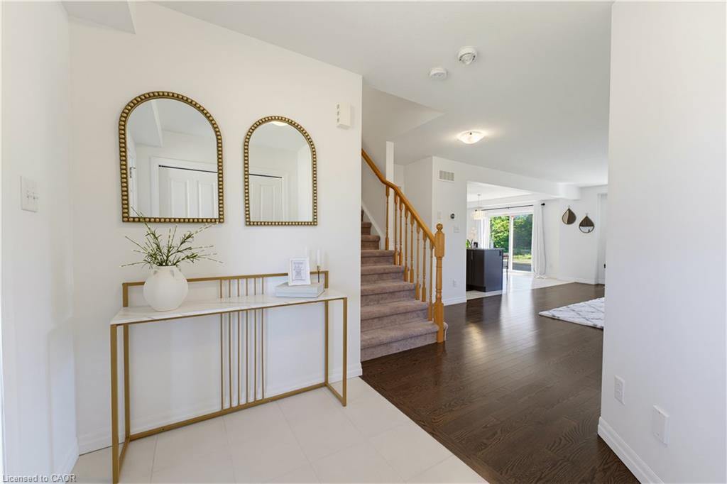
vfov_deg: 81.2
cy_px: 242
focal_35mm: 14
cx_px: 364
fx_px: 283
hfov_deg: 104.3
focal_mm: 14
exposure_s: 1/10
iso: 400
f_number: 8
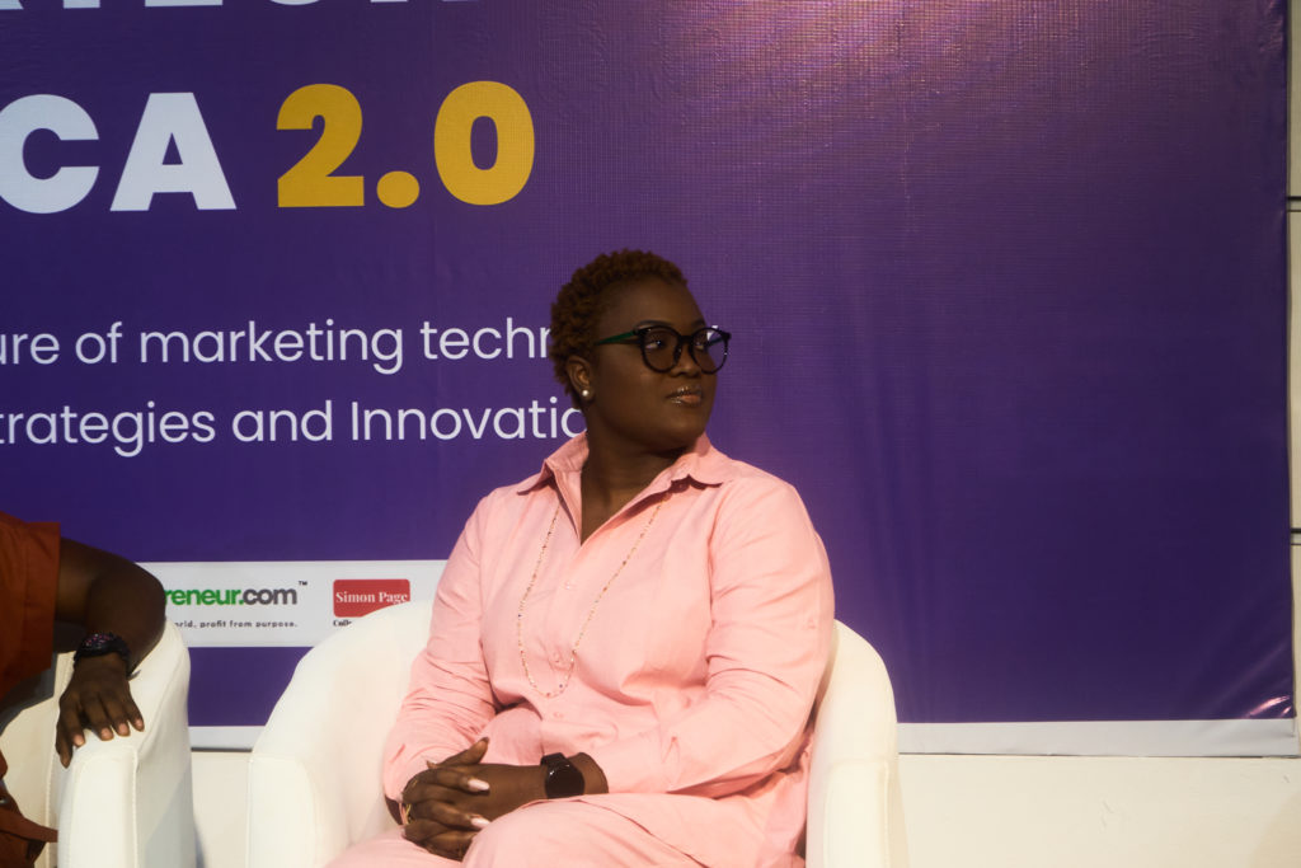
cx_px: 650
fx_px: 3795
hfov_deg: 19.5
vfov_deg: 13.0
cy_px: 434
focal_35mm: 105
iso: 800
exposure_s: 1/100
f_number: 5.6
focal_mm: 70
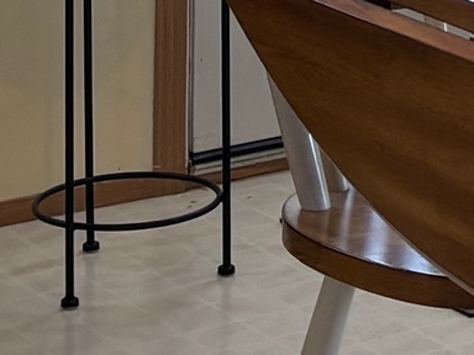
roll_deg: -0.8
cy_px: -657
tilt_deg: +1.0
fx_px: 2848
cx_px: 778
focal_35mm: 208
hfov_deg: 9.2
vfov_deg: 6.6
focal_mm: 5.96
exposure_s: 1/120
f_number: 1.6
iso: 80
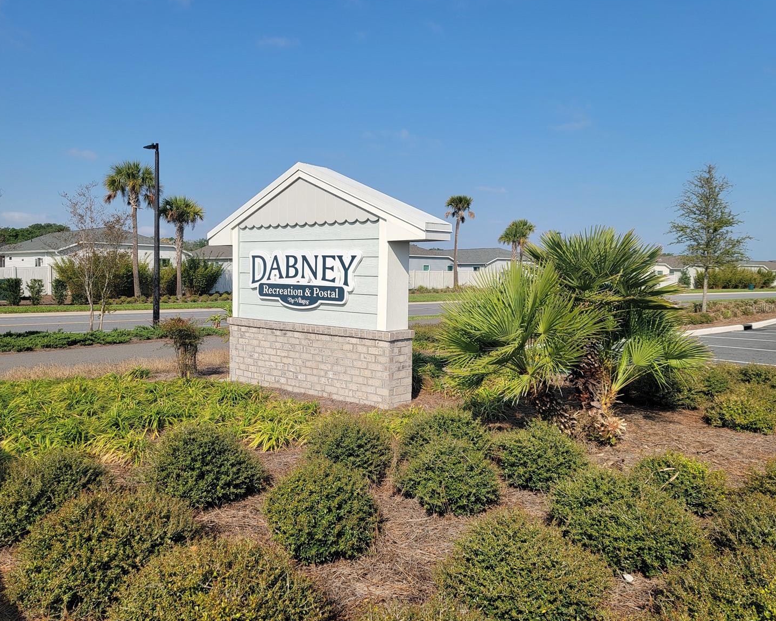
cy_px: 307
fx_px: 597
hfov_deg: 66.0
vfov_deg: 54.9
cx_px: 367
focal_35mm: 26
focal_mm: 6.7
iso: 16
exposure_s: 1/1314
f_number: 1.8
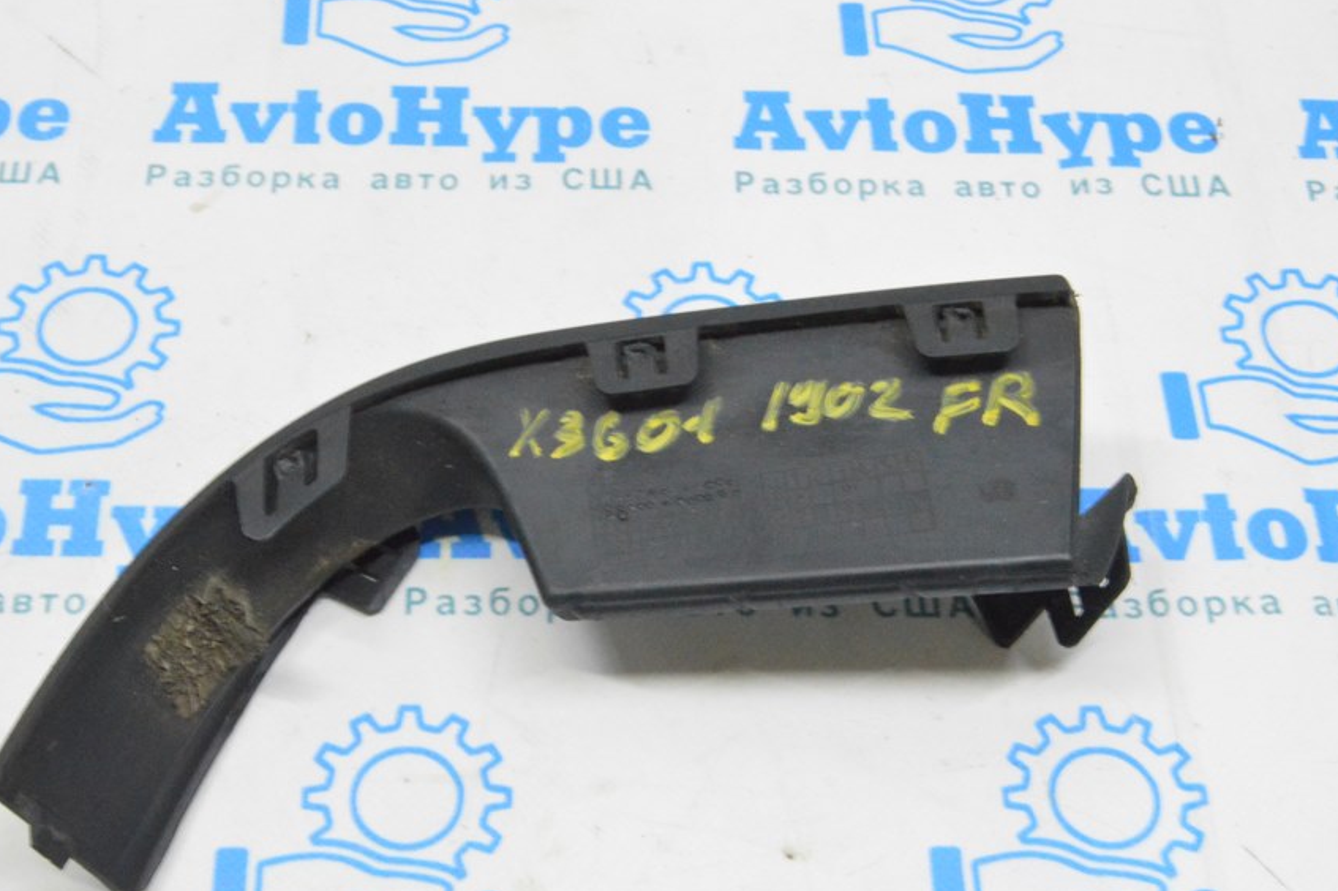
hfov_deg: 34.5
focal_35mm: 58
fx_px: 2155
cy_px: 516
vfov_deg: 23.3
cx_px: 591
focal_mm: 32
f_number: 20
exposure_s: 1/15
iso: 6400
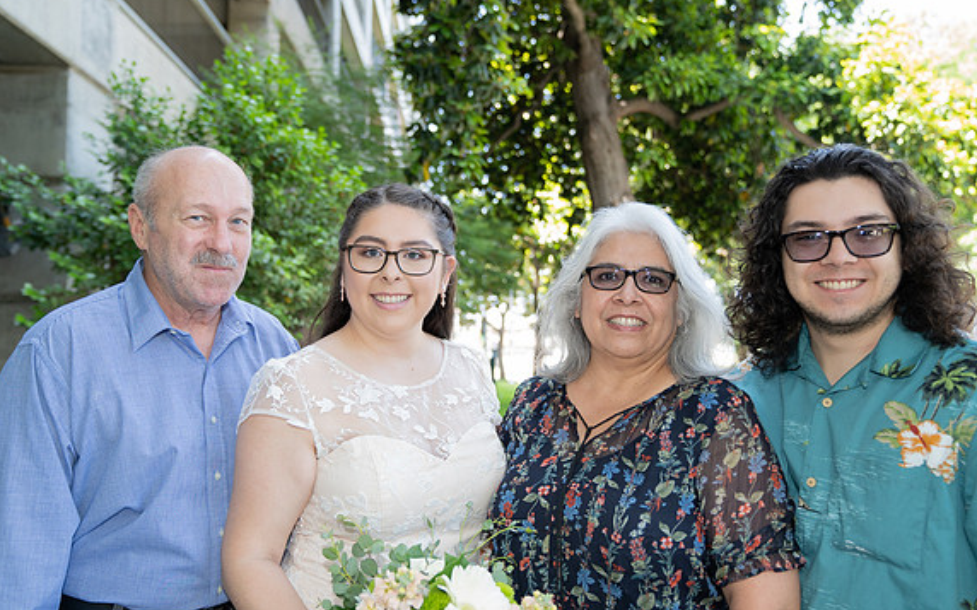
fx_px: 798
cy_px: 305
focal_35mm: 30
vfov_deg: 41.8
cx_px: 490
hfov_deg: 62.9
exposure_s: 1/250
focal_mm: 29
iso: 640
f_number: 3.2
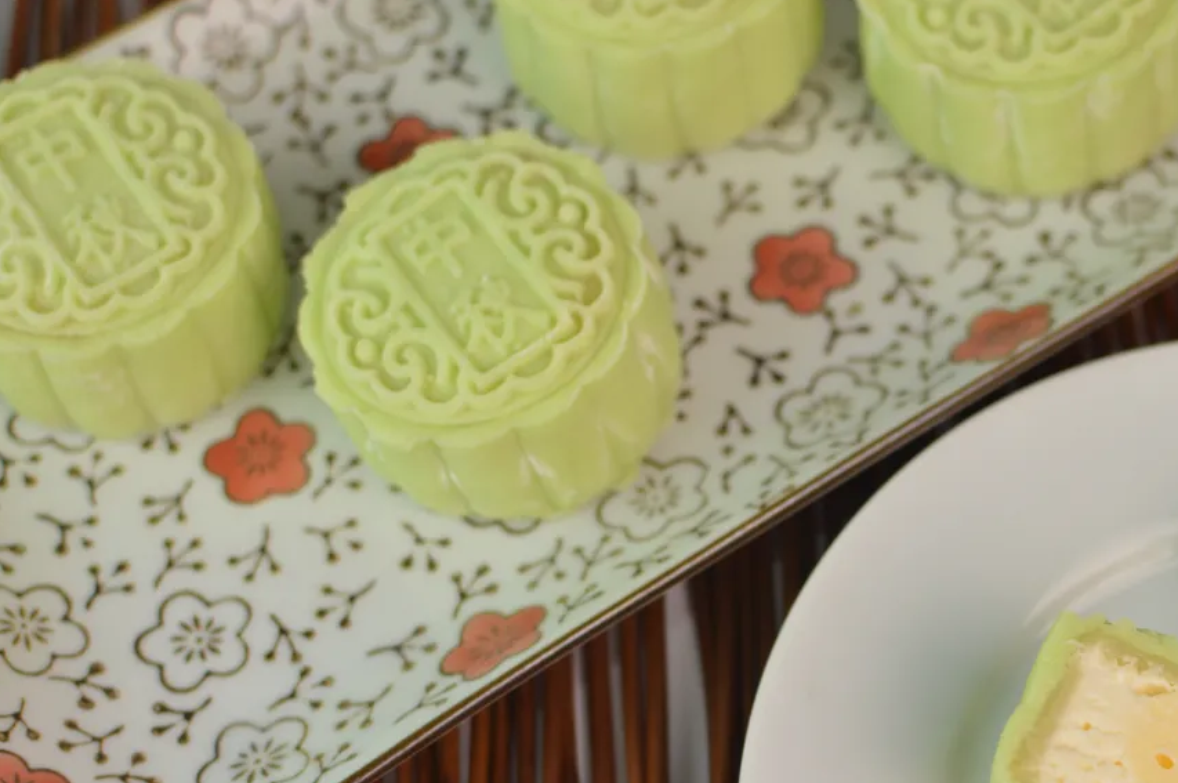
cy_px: 583
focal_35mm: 79
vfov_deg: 17.2
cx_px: 827
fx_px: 2574
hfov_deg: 25.6
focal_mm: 35
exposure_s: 1/200
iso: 200
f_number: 2.8
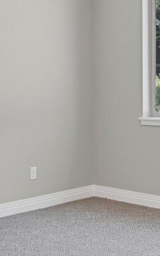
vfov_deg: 31.4
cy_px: 102
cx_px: 54
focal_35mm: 65
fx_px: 454
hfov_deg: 19.9
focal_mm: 17
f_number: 8
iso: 2800
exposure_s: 1/20
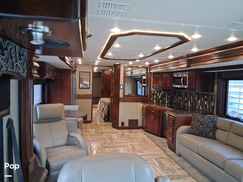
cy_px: 91
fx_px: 183
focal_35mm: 26
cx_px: 122
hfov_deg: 67.3
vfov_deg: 53.1
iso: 320
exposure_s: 1/60
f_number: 1.8
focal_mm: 3.98
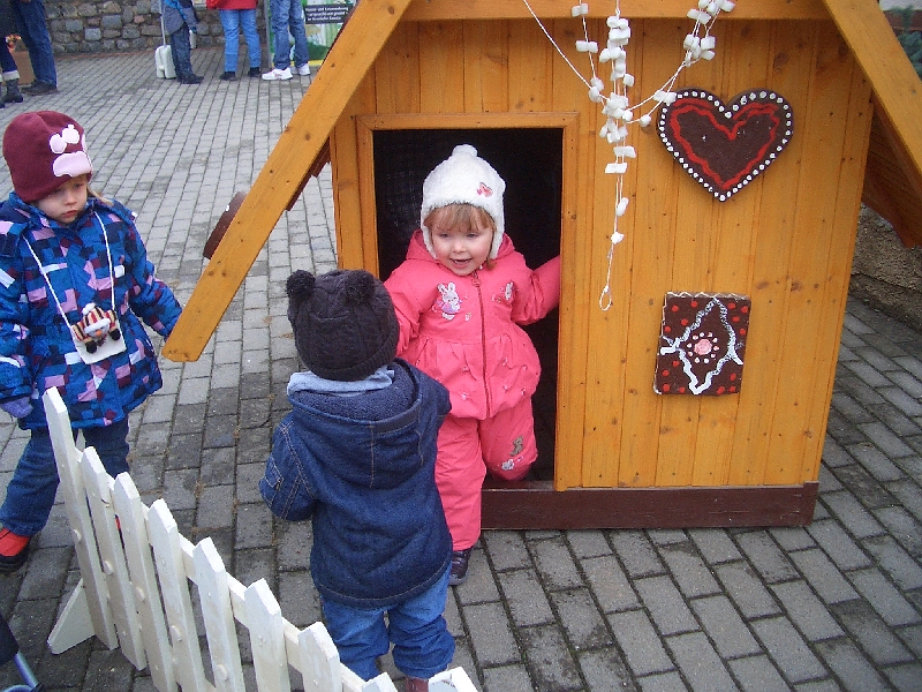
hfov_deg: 52.6
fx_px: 932
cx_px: 461
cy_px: 346
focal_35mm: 35
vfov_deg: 40.7
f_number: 2.6
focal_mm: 5.8
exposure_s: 1/80
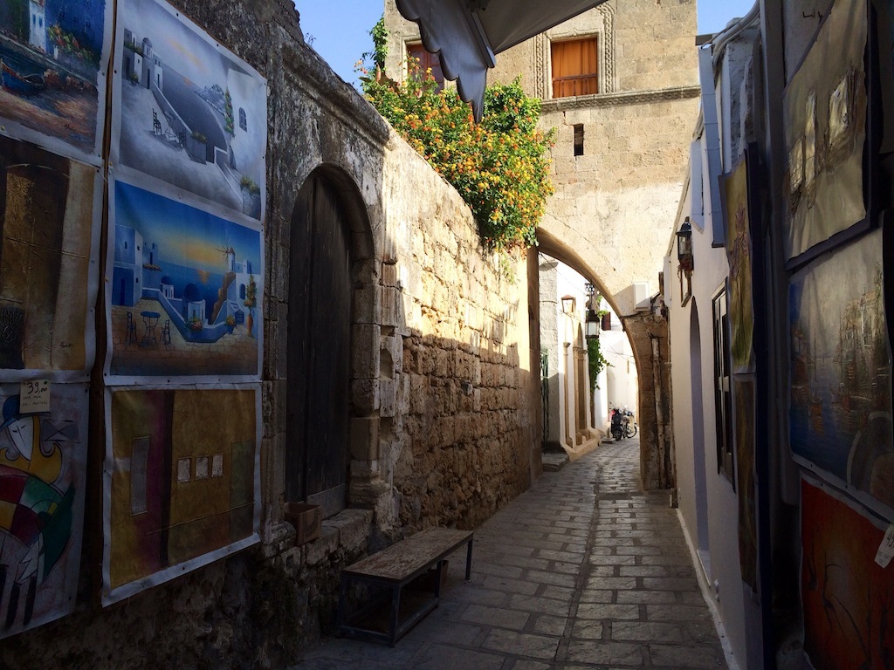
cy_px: 335
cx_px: 447
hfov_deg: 60.0
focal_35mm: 30
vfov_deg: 46.8
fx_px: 775
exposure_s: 1/1026
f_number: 2.2
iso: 32
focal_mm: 4.12
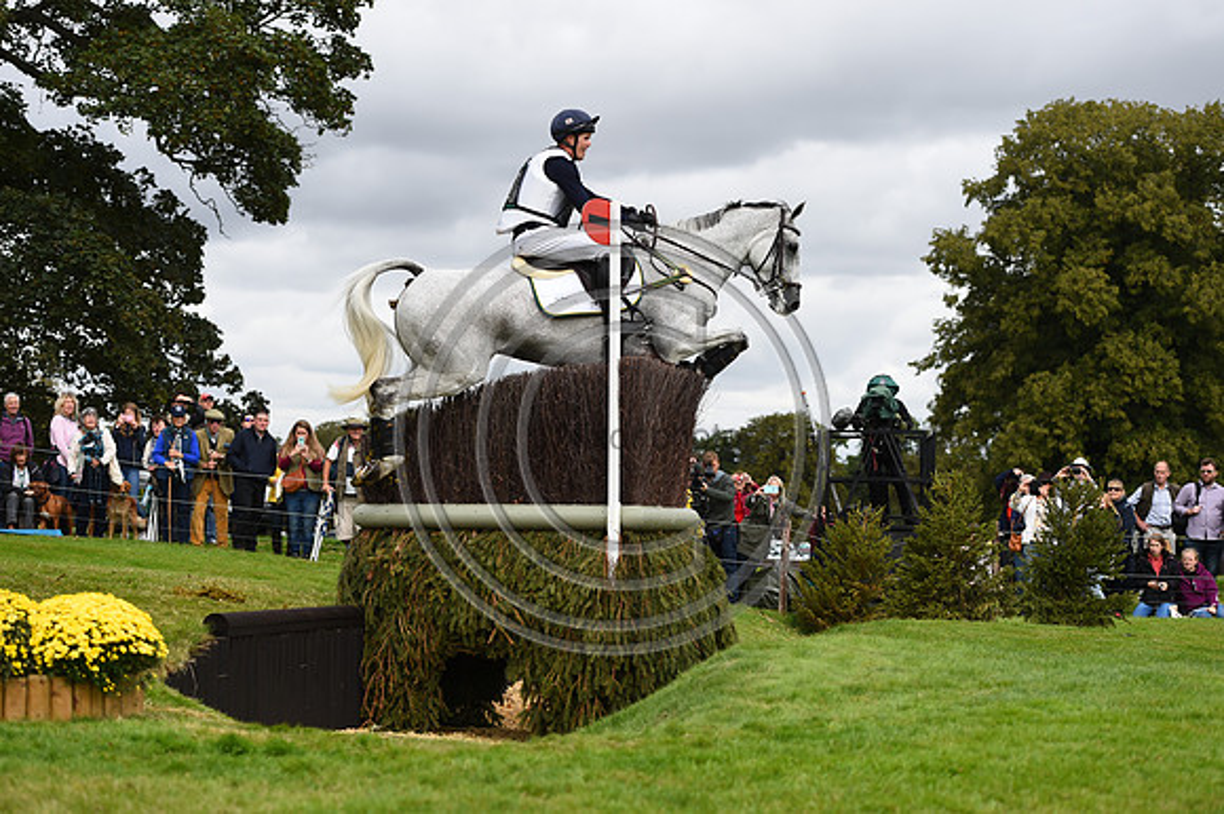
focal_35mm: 70
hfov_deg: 28.9
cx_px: 612
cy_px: 407
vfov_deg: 19.4
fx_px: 2379
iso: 160
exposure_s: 1/1250
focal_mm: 70
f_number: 3.5
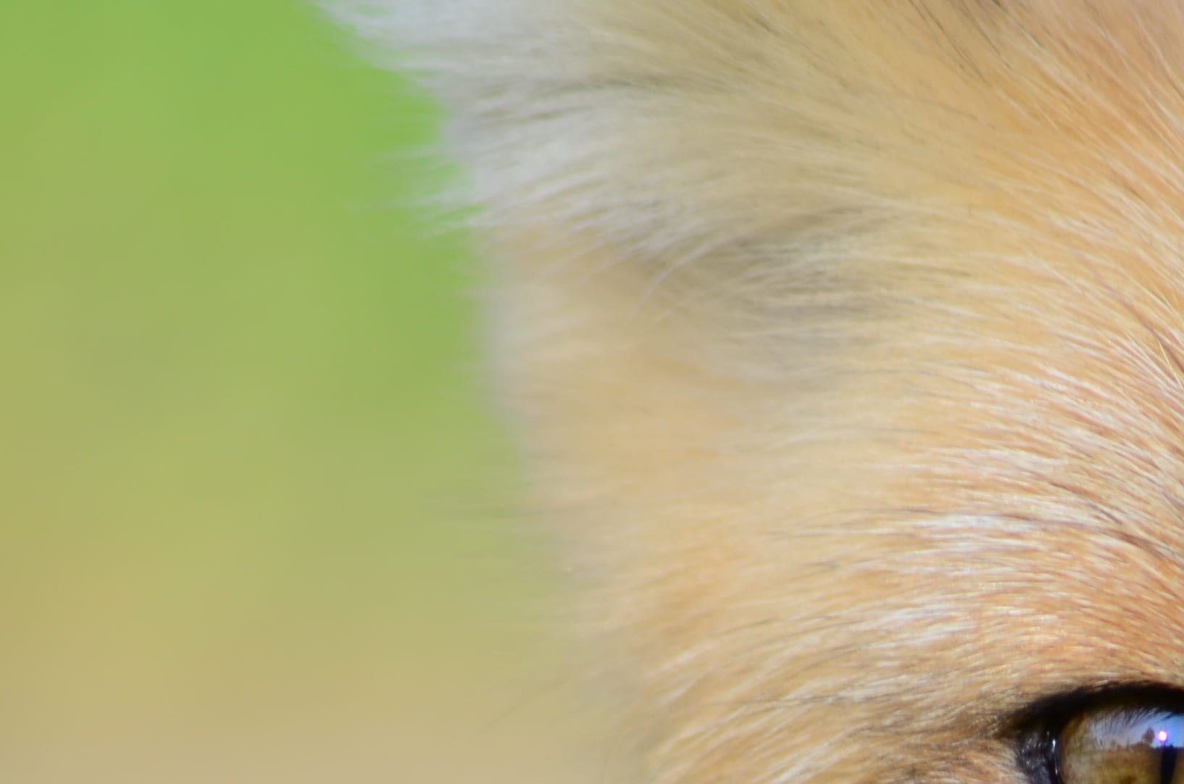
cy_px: 951
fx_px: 44535
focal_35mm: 1357
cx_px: 1461
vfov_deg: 1.0
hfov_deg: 1.5
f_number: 5.6
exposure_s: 1/160
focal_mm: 300
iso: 100
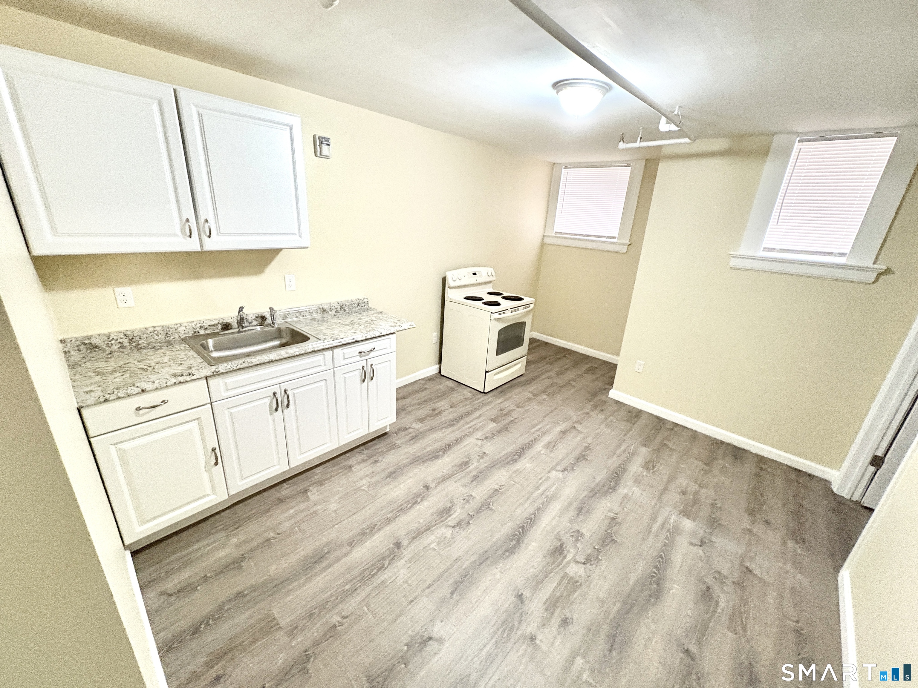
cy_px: 344
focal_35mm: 14
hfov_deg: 102.1
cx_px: 459
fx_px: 371
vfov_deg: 85.7
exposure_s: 1/60
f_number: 2.2
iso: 800
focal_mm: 2.22
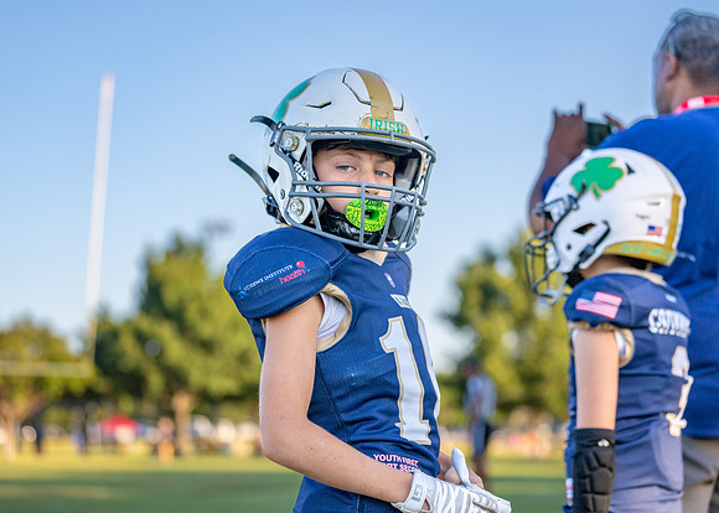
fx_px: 1716
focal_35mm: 84
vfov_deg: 17.0
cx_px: 340
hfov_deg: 23.7
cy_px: 237
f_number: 2.8
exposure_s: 1/2500
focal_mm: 70
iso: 400
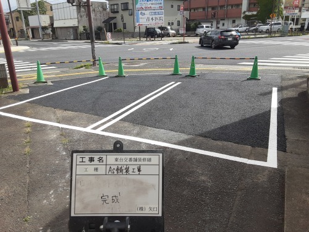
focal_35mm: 27
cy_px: 116
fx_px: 241
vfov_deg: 51.4
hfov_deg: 65.3
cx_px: 154
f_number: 1.9
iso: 40
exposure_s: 1/1520
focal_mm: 2.91
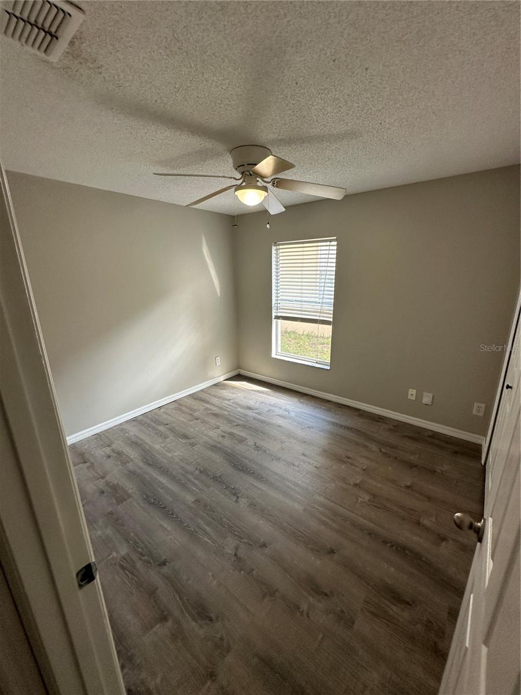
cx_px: 260
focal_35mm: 14
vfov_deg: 102.1
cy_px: 348
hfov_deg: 85.7
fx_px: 281
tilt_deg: -14.2
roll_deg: +0.5
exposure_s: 1/120
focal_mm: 2.22
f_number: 2.2
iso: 125
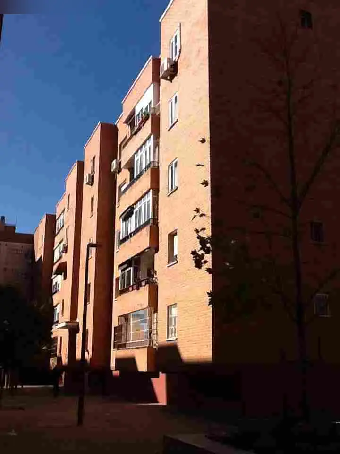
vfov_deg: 42.9
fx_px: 576
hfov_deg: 32.9
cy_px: 227
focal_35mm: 44
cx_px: 170
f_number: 2.4
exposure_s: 1/1672
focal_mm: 2.03
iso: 40
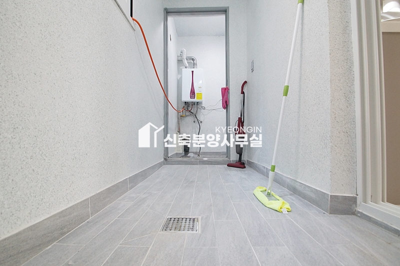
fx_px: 183
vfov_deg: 72.0
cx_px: 200
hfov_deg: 95.0
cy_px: 133
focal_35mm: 16
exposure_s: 1/80
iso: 1600
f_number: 5
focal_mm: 11
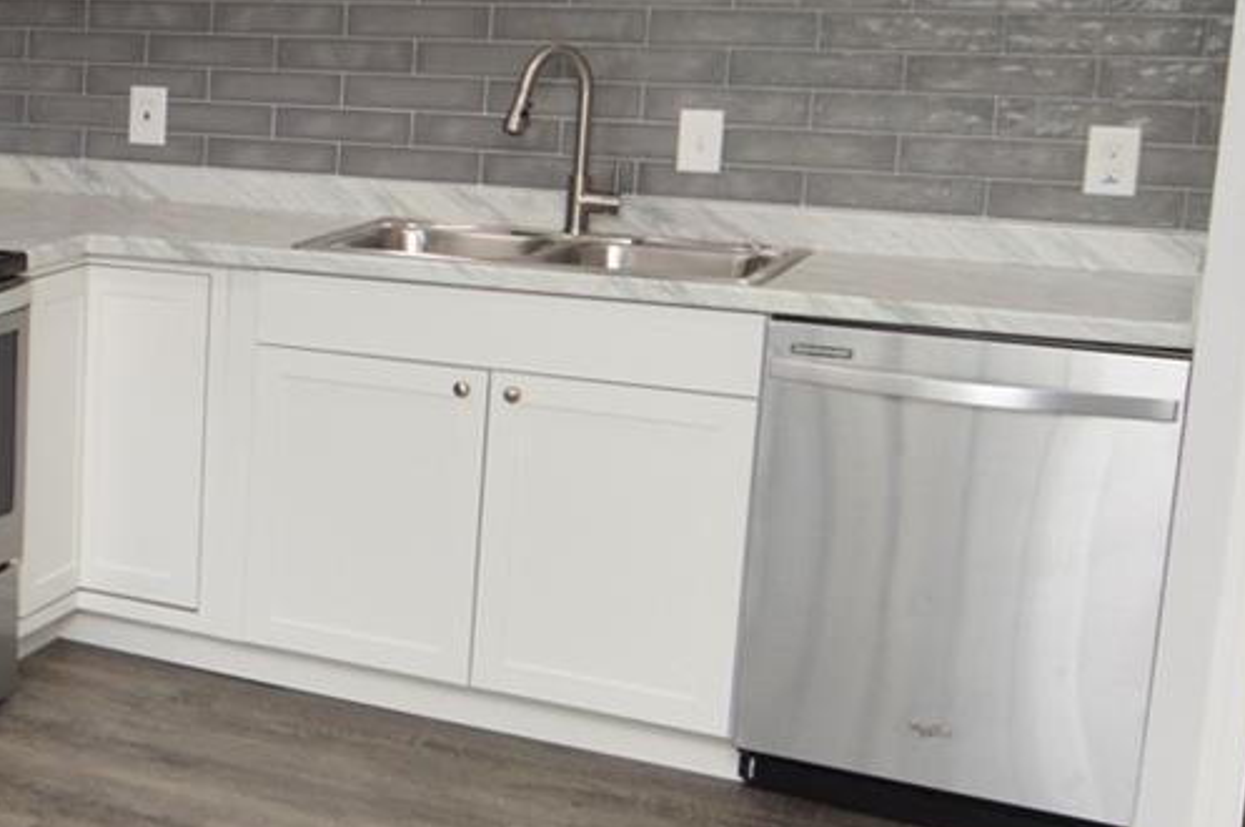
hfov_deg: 28.8
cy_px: 345
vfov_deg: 23.3
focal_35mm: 58
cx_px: -331
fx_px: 2003
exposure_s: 1/80
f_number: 4.5
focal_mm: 12
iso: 400
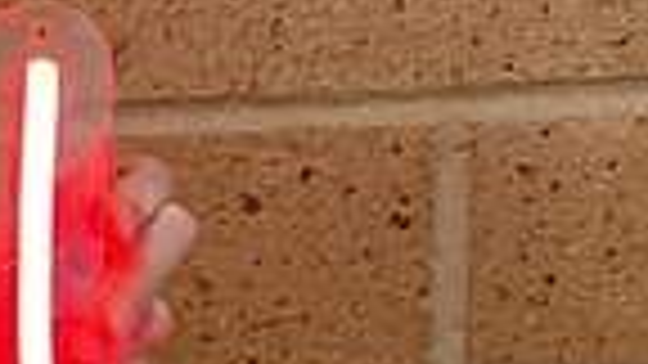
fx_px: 3849
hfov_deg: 8.9
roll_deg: +2.3
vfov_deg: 5.4
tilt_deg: -14.3
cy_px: 409
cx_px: -747
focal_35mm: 224
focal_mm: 3
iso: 125
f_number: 1.8
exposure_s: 1/60
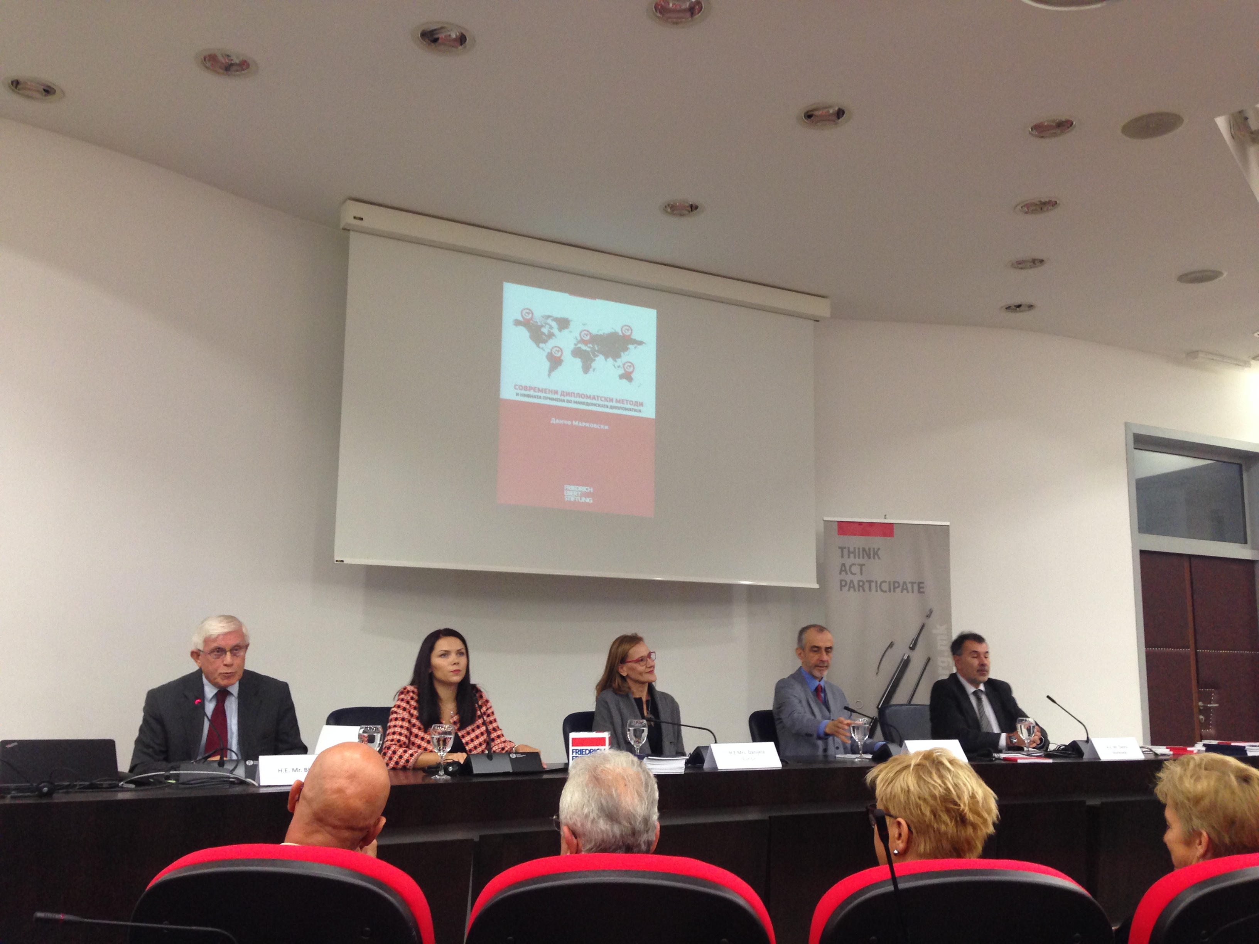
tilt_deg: +7.7
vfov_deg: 42.9
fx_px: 1200
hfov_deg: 55.4
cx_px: 630
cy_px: 472
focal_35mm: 33
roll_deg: -0.4
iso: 125
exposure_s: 1/20
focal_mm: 4.12
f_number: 2.4
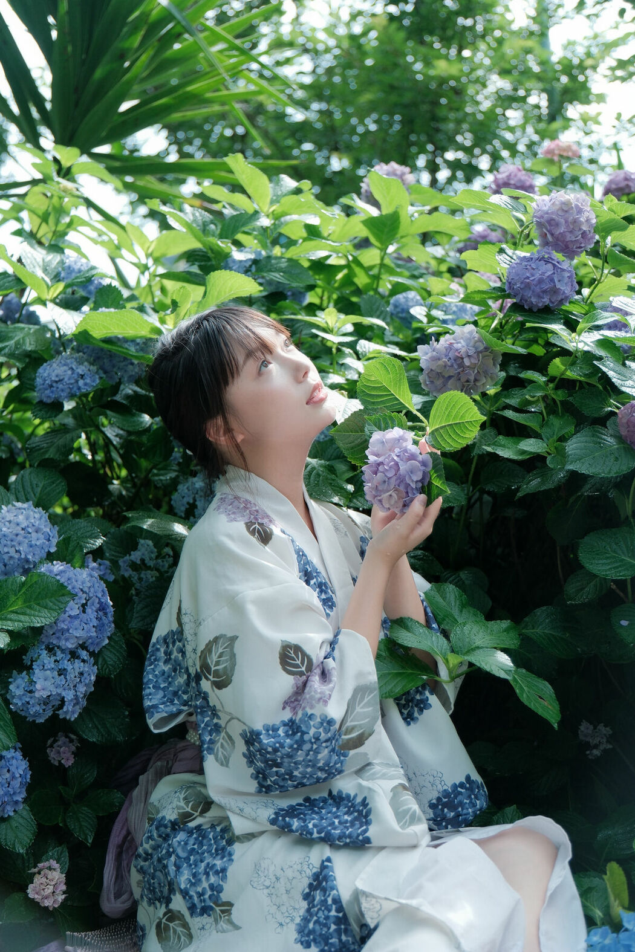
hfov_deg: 25.5
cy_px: 476
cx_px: 318
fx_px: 1402
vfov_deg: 37.5
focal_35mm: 53
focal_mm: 35
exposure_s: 1/1250
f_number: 2.8
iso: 800
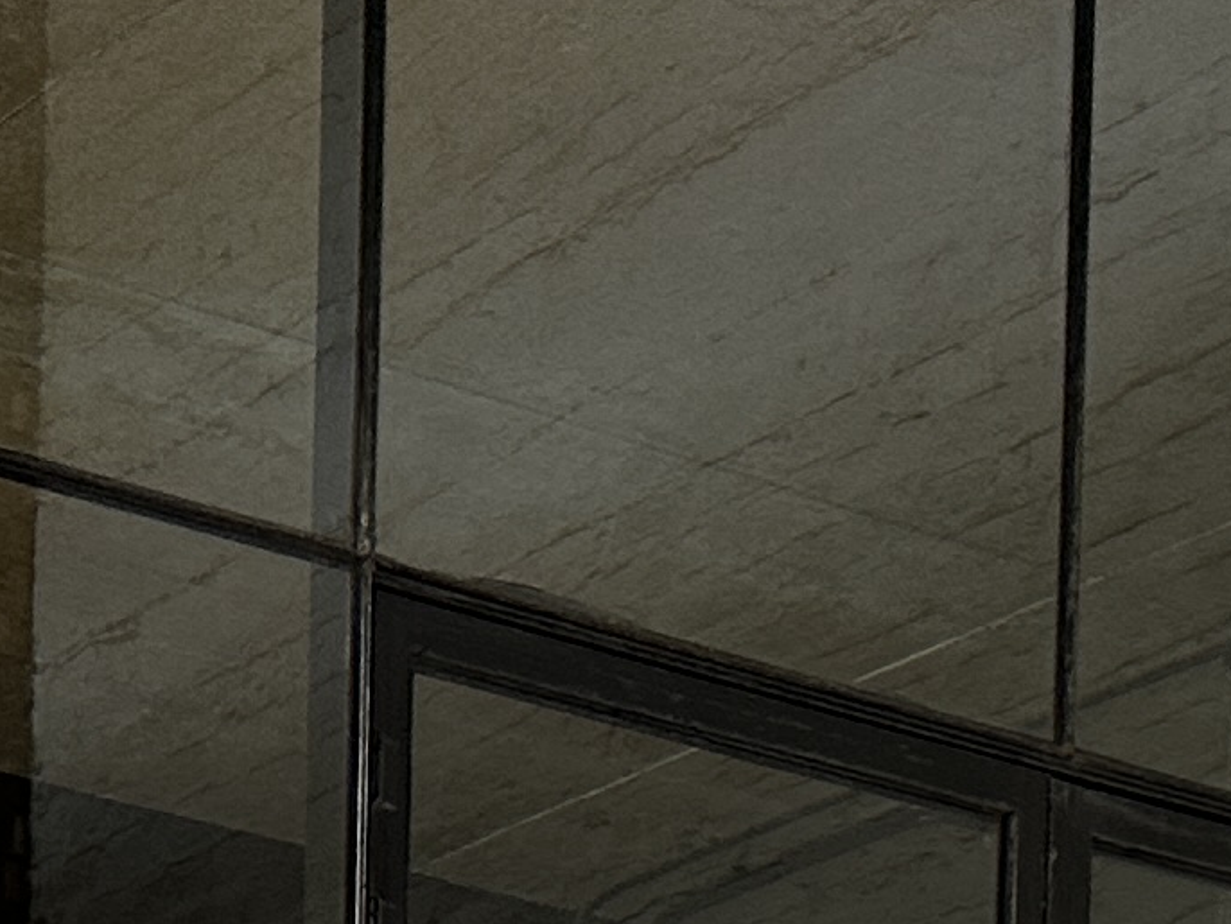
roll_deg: -1.5
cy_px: 2636
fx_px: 5016
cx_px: 221
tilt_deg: -1.7
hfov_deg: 13.9
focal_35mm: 141
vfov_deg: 8.9
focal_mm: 6.86
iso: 125
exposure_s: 1/121
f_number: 1.78
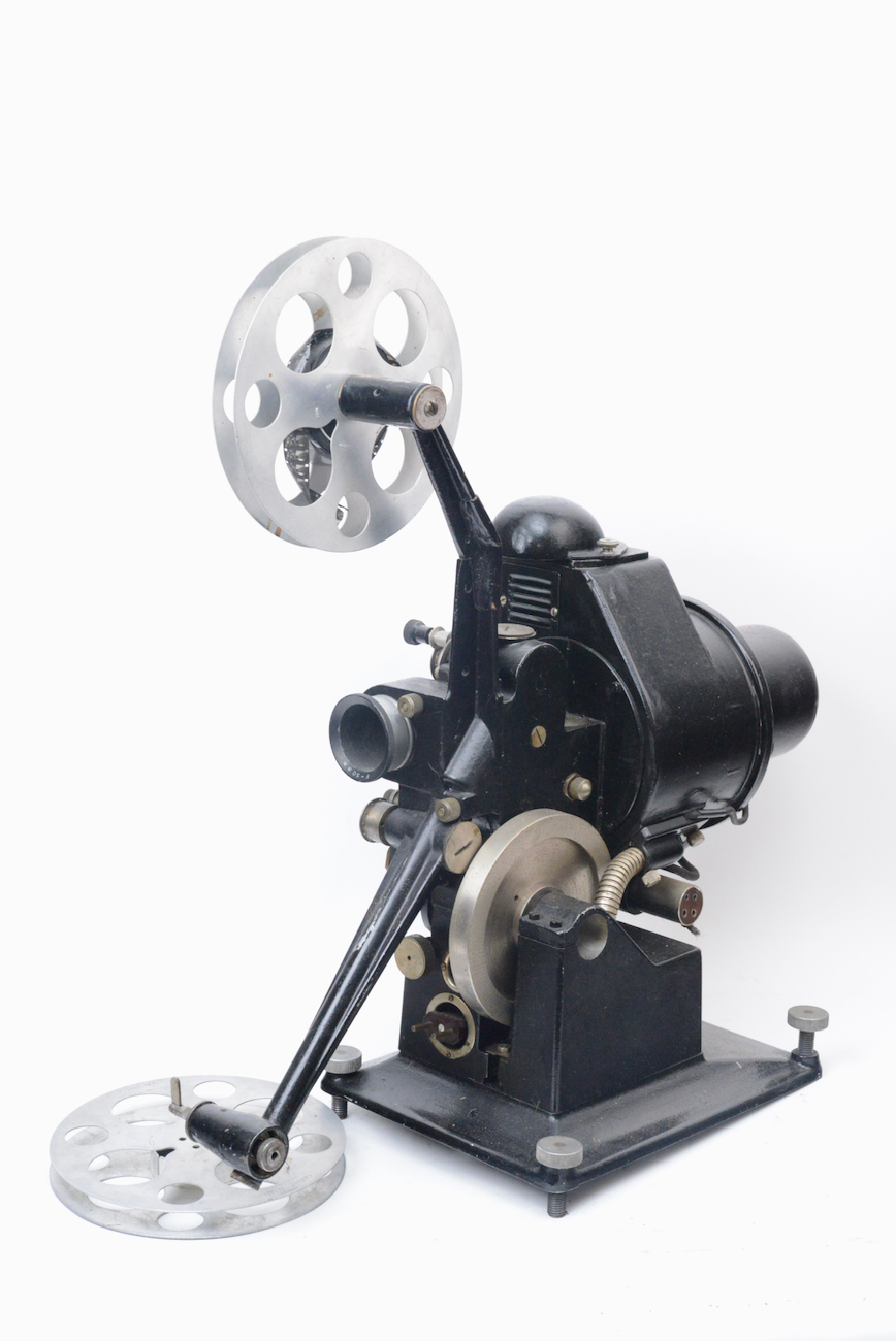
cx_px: 448
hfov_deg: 22.6
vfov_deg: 33.4
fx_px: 2237
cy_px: 670
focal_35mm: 60
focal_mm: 60
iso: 6400
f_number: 13
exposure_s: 1/80
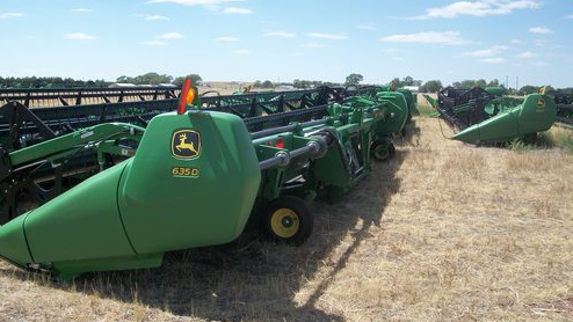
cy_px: 183
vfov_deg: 28.3
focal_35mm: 42
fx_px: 638
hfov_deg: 48.3
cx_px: 267
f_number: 3.1
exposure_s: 1/800
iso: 80
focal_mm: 6.3
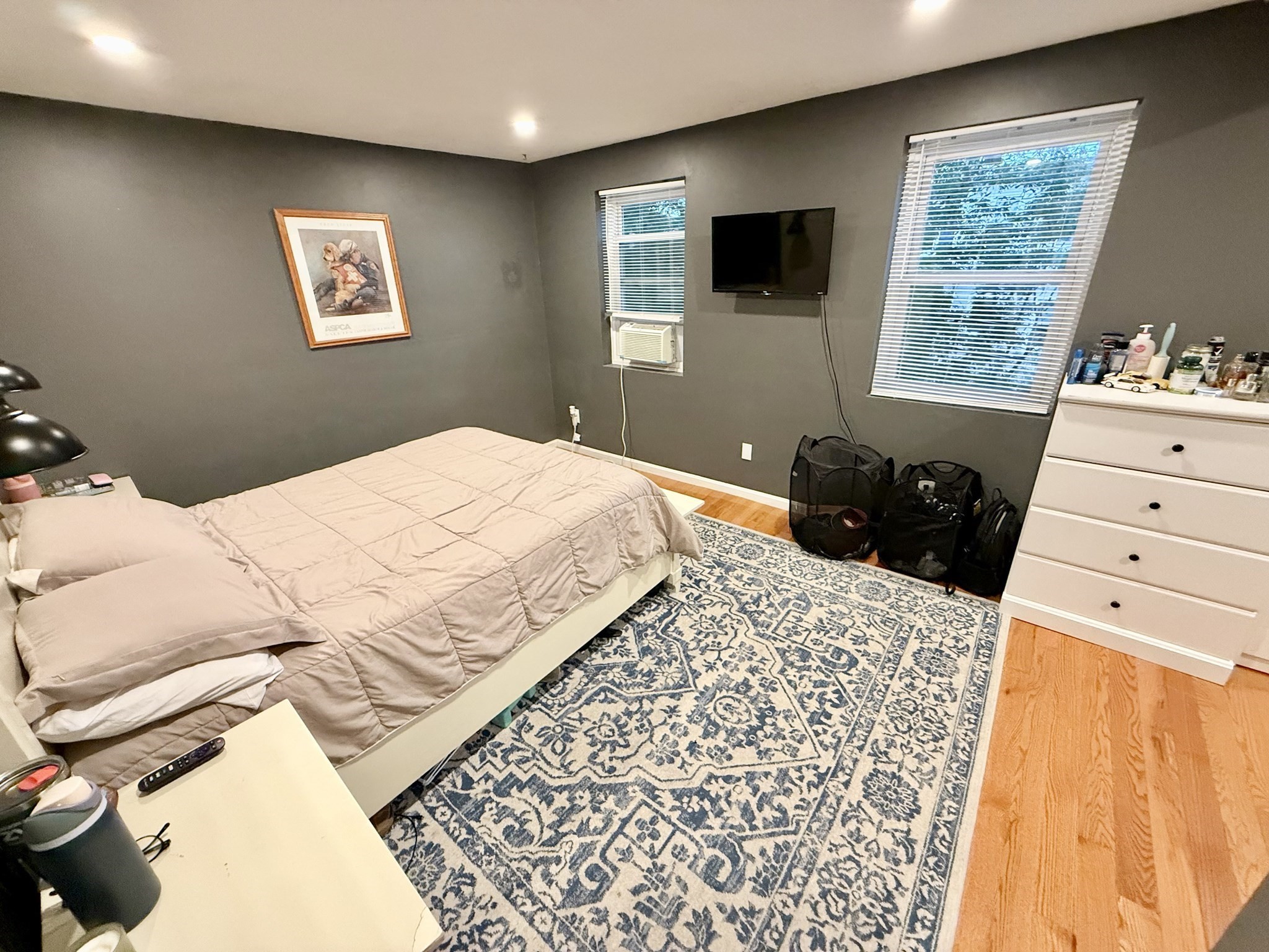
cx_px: 634
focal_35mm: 14
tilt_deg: -22.4
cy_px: 476
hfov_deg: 102.1
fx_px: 513
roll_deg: +1.6
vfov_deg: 85.7
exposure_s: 1/60
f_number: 2.2
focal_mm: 2.22
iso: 640
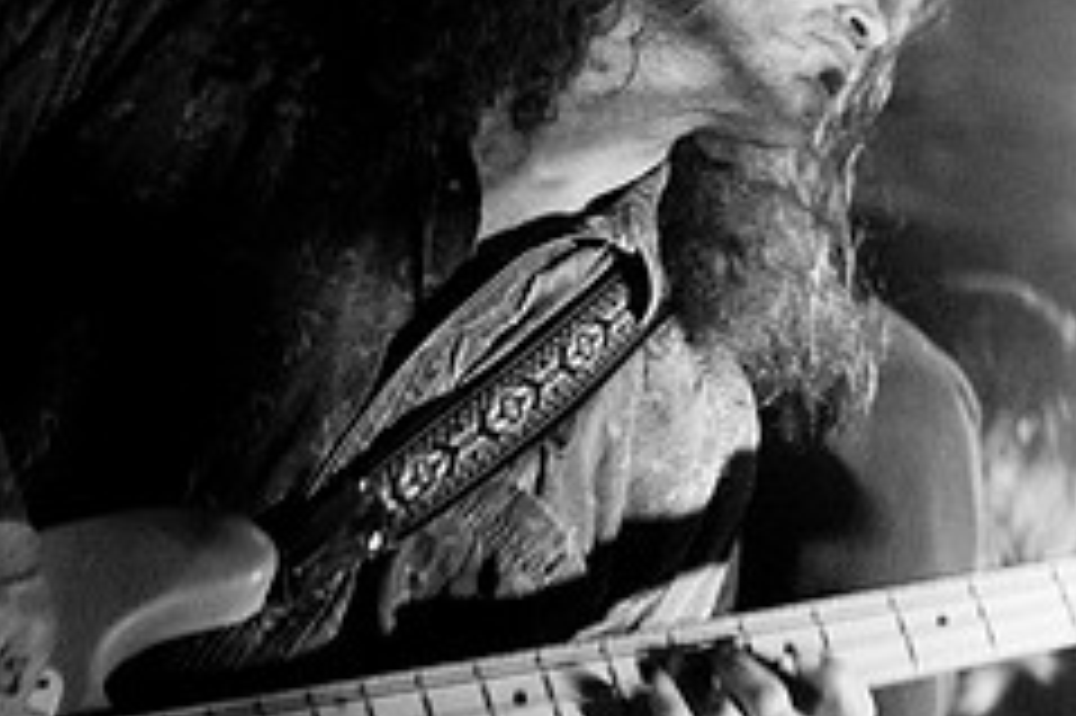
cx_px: 585
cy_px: 421
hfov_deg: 18.8
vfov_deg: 12.5
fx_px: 3256
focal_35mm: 109
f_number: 1.8
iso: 1000
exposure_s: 1/50
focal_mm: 30
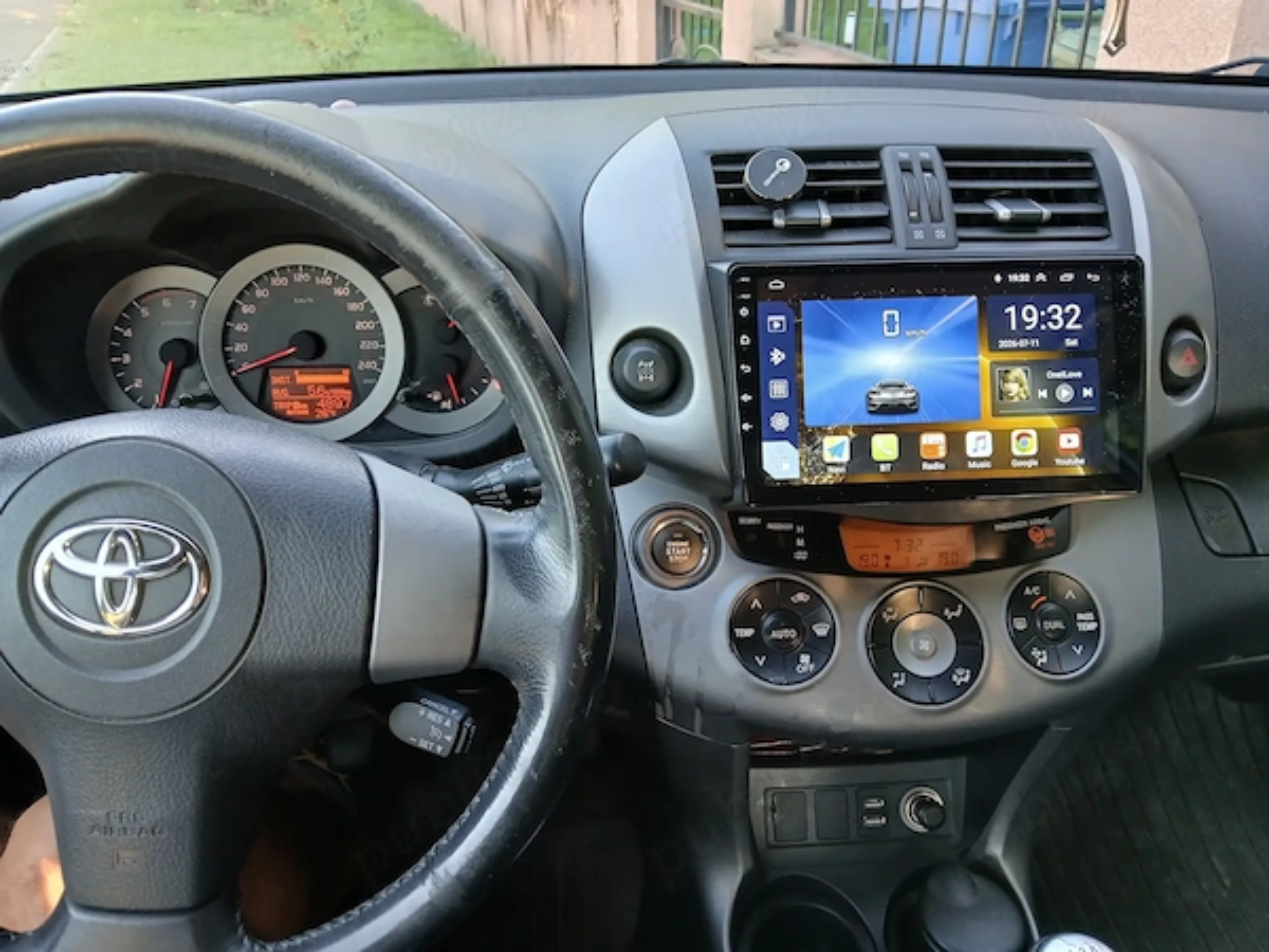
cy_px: 476
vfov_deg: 53.1
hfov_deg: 67.3
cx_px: 634
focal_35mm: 26
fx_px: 953
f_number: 1.8
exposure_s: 1/50
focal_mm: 3.98
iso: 125
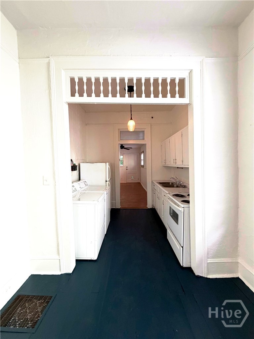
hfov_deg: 85.7
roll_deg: +2.4
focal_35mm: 14
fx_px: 137
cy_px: 170
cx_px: 127
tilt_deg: -1.6
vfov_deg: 102.1
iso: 200
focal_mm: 2.22
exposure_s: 1/120
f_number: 2.2
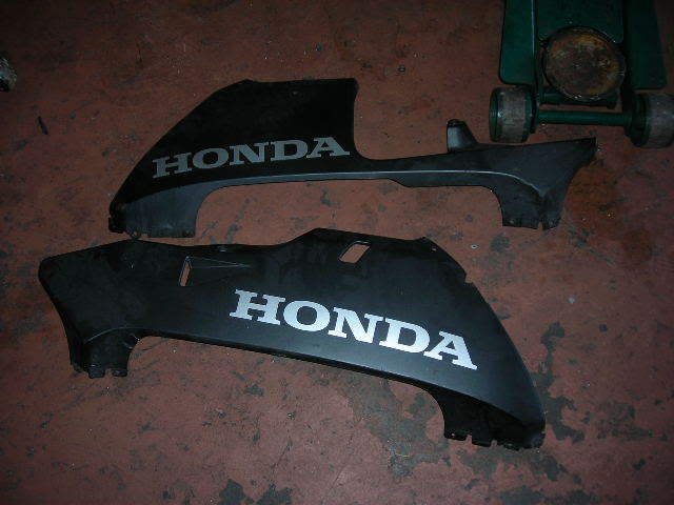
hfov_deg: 49.0
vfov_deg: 37.7
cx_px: 337
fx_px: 740
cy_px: 252
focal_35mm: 38
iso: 50
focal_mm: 6.3
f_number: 3.2
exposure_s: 1/60.1
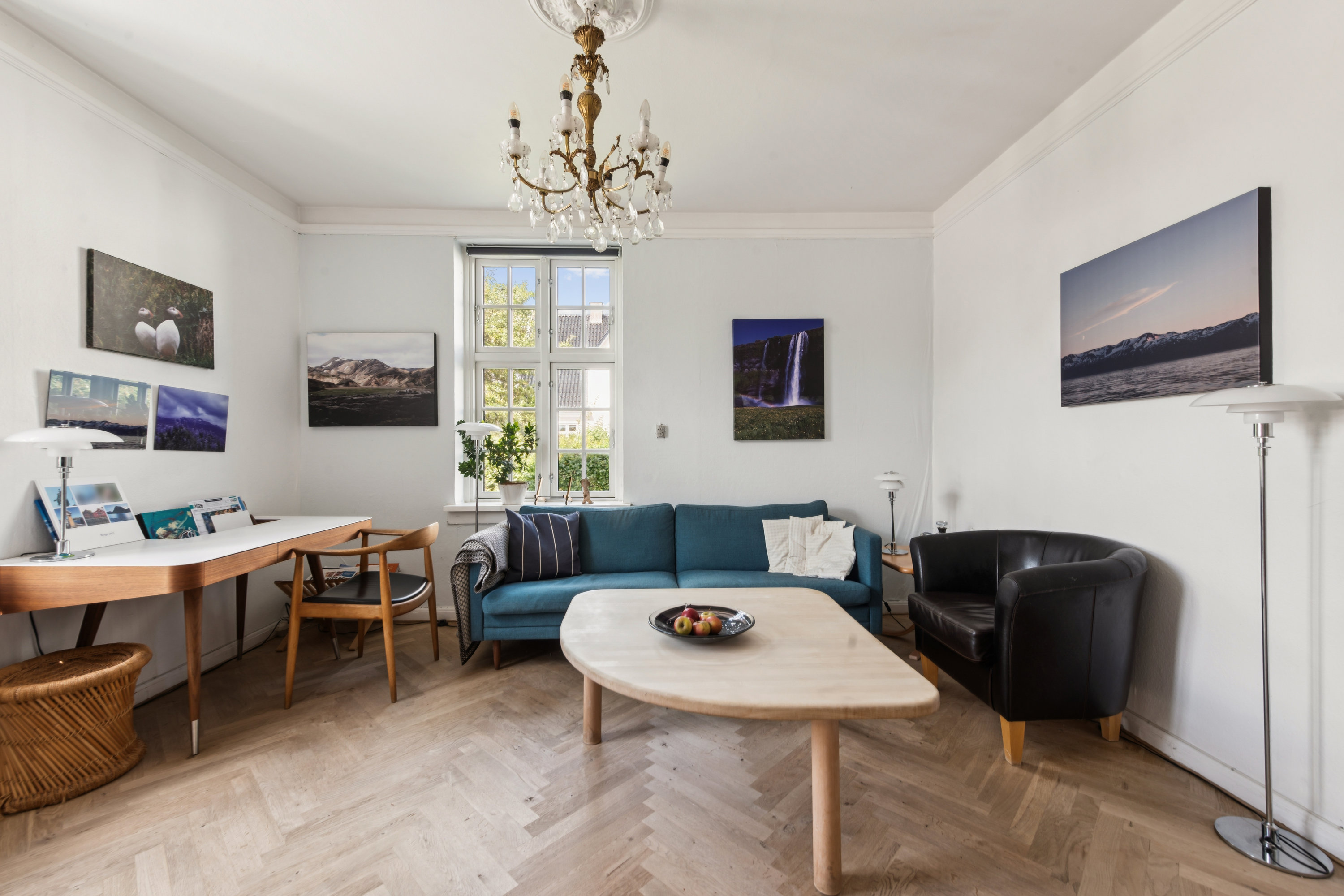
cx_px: 672
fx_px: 523
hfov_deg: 104.3
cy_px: 448
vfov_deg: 81.2
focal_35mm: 14
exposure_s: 1/10
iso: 200
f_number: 10
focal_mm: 14
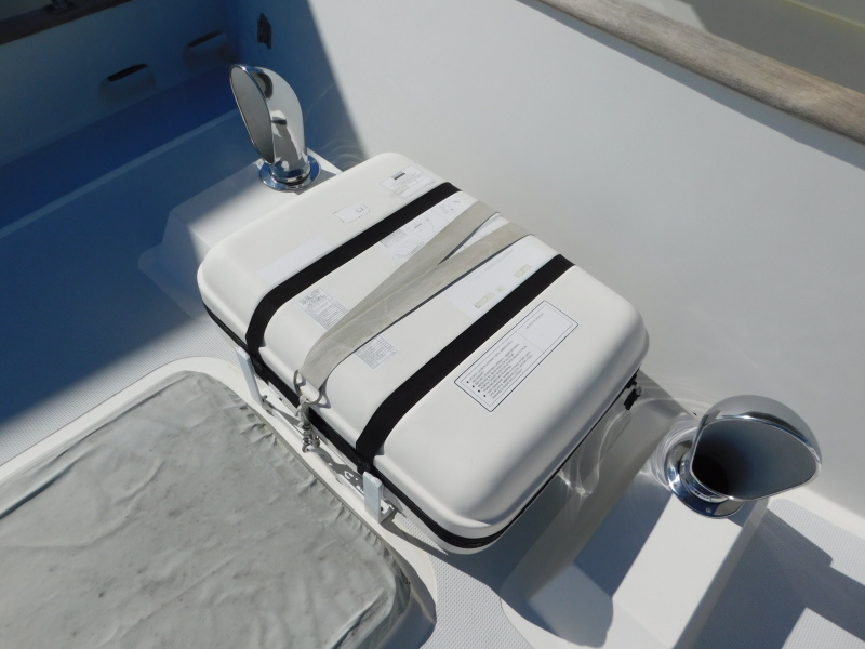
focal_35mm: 23
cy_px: 324
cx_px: 432
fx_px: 575
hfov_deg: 73.9
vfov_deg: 58.9
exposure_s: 1/1500
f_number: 6
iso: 125
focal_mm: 4
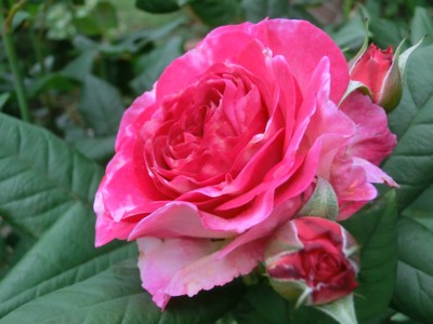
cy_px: 162
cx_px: 216
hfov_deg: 44.8
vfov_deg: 34.3
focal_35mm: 42
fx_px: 525
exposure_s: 1/60
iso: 200
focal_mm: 7.38
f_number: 4
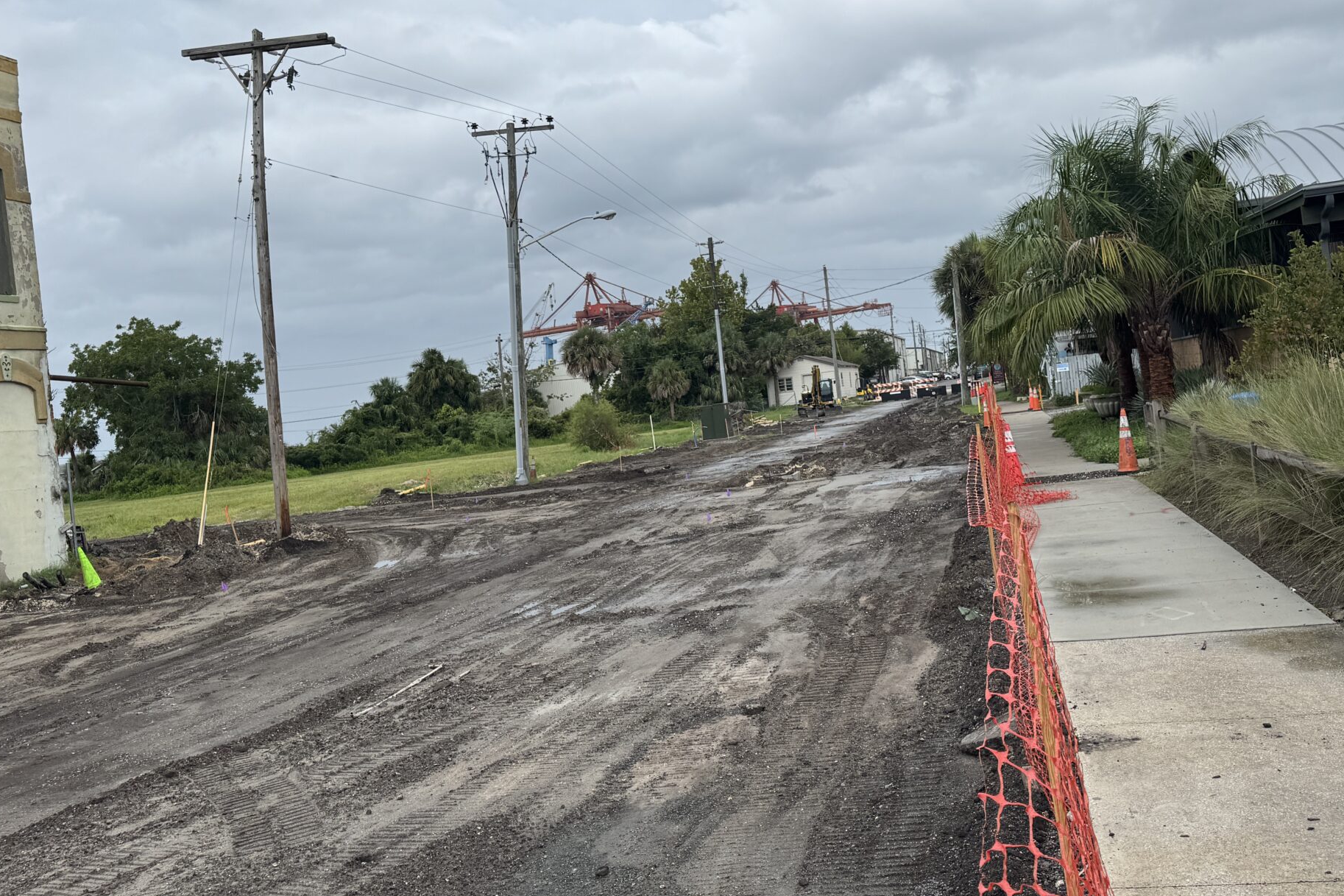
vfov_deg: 37.8
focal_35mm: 35
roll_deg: +6.1
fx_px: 1306
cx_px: 690
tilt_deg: +0.1
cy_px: 400
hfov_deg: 54.4
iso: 80
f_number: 1.78
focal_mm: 6.76
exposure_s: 1/4950
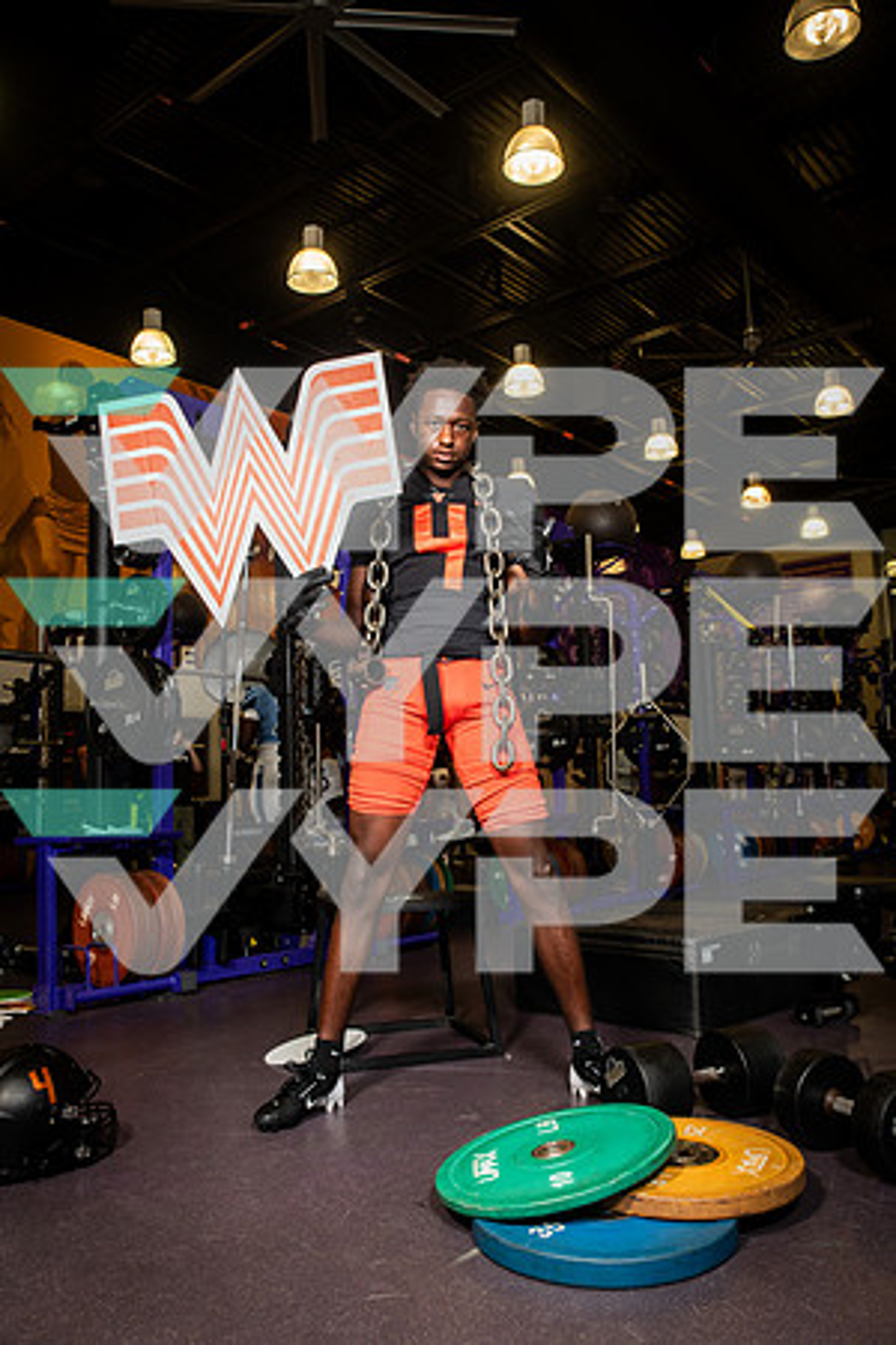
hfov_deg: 43.6
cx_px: 448
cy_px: 672
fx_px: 1120
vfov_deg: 61.9
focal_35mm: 30
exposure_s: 1/250
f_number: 5.6
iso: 500
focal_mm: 30
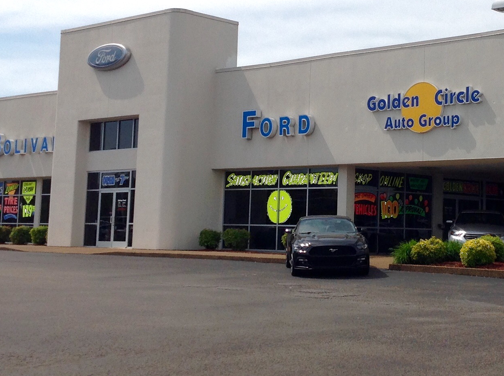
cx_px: 366
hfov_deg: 26.4
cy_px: 115
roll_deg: -1.2
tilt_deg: +6.0
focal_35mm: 73
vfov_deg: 20.0
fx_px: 1061
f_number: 2.4
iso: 50
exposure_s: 1/2747
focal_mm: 4.28
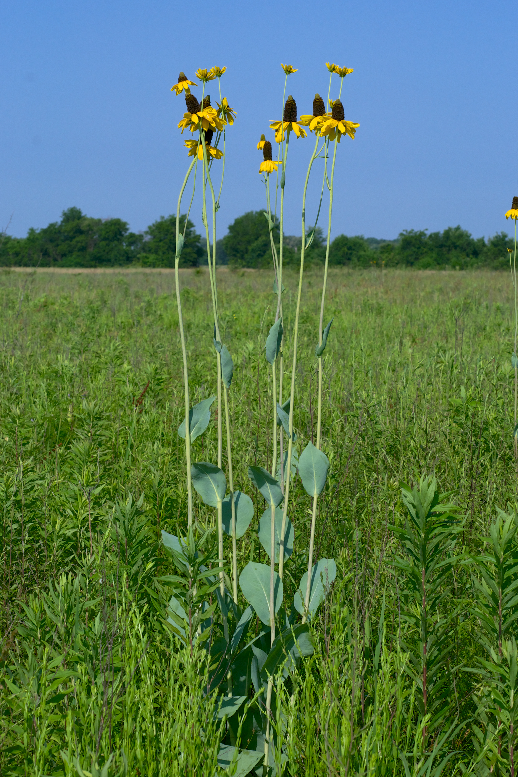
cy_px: 388
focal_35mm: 90
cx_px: 259
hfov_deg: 15.2
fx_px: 1943
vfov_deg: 22.6
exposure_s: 1/1000
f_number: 10
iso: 200
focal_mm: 60
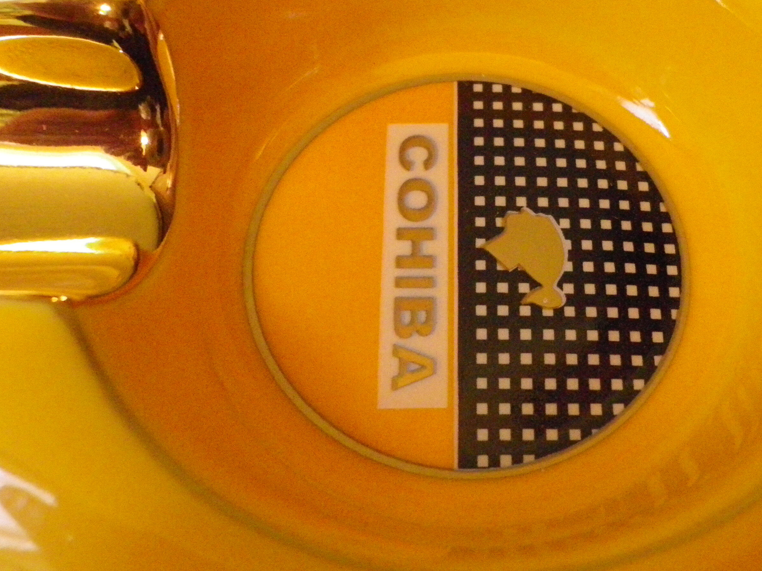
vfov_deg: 30.9
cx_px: 495
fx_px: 1035
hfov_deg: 40.0
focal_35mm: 47
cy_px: 261
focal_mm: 4.9
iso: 800
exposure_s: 1/20
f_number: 2.6
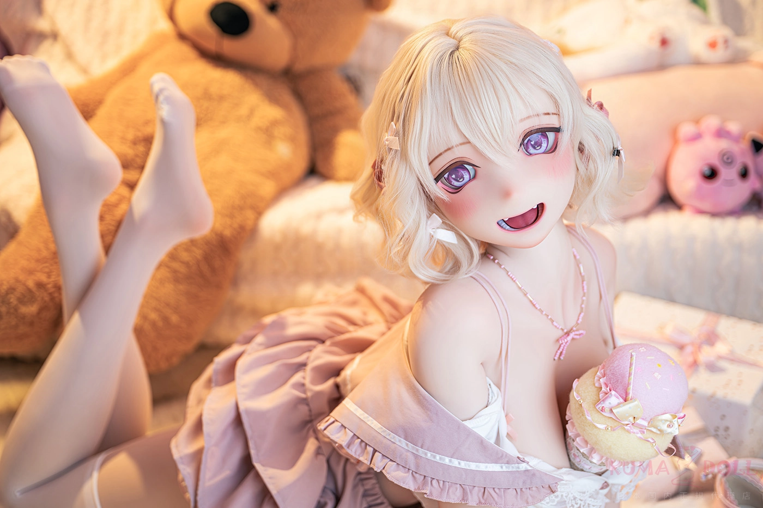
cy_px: 254
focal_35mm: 56
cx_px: 382
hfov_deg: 35.6
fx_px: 1187
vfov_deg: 24.2
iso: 100
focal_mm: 56
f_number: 2.8
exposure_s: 1/100
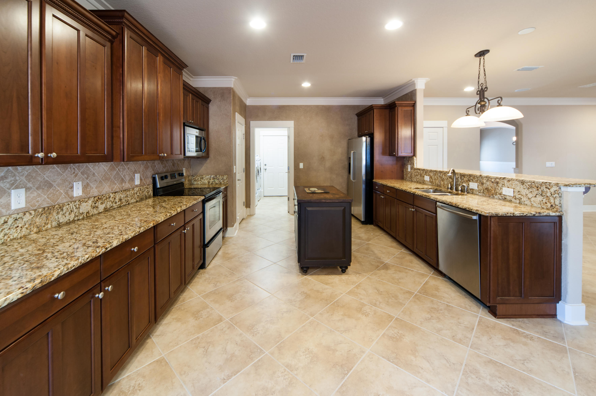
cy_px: 198
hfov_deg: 104.3
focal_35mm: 14
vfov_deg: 81.1
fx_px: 232
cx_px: 298
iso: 200
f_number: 8
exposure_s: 1/2
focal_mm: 14
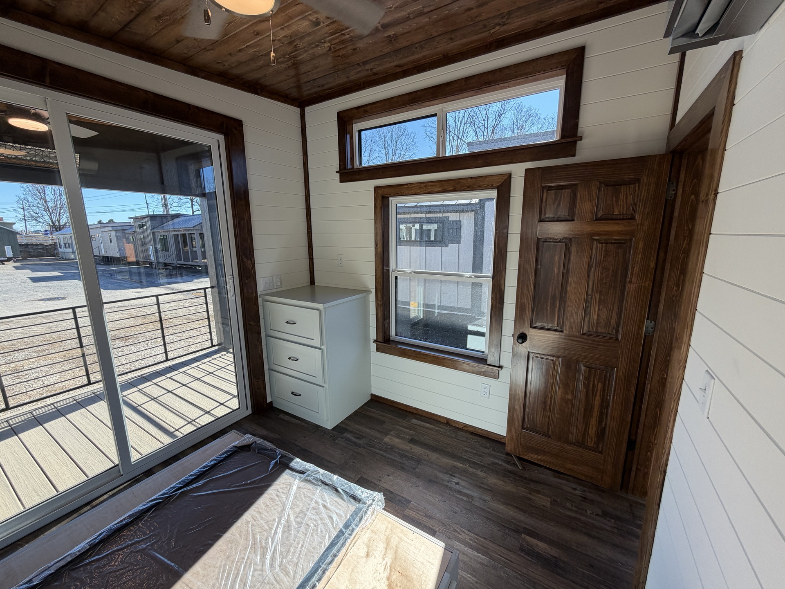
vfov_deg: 85.7
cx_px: 392
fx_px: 317
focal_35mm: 14
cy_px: 294
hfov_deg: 102.1
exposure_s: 1/171
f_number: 2.2
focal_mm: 2.22
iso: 40
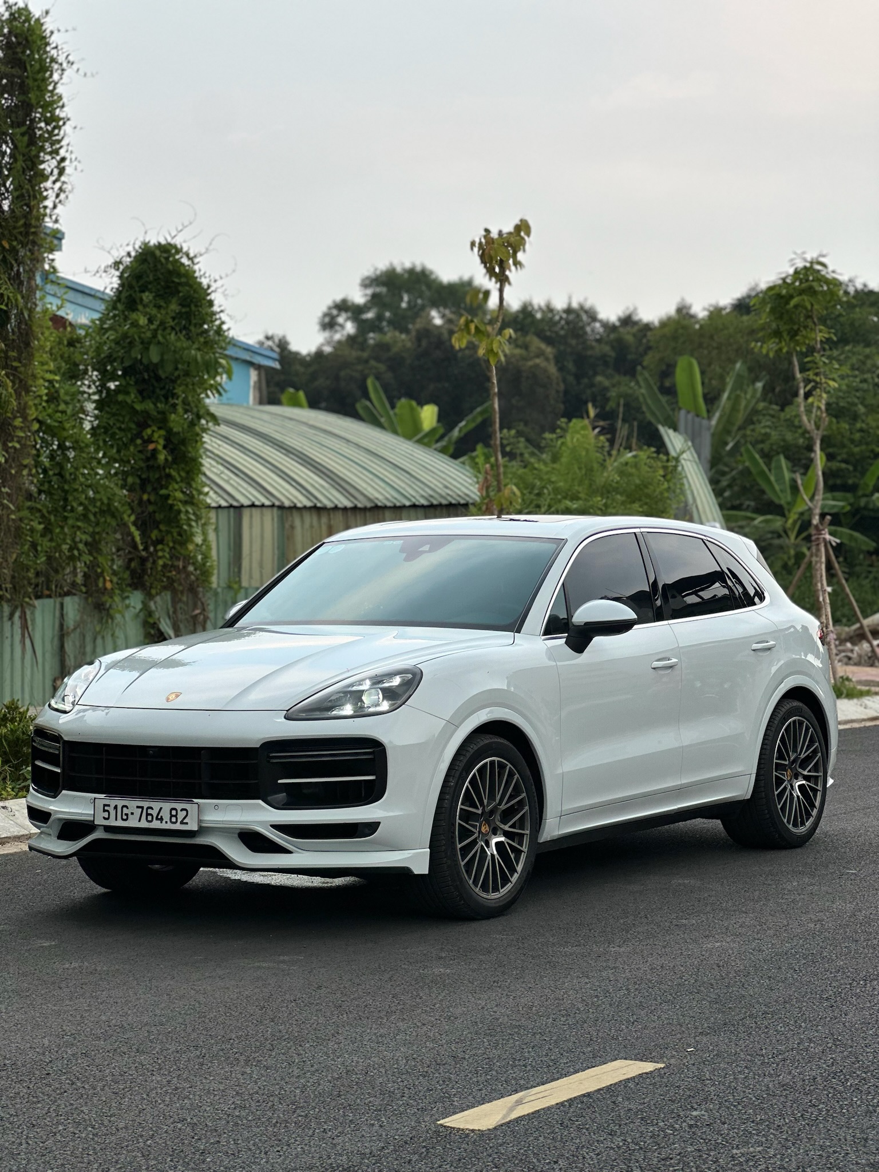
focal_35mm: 77
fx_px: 2607
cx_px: 440
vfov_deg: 25.3
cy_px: 586
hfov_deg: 19.1
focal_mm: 9
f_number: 2.8
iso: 20
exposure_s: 1/121
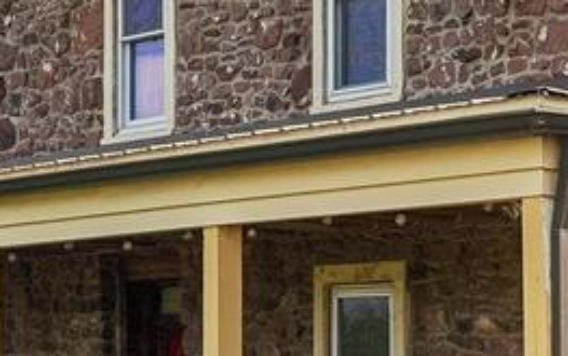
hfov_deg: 16.1
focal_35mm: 121
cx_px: 793
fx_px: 1874
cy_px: 242
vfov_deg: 10.9
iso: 500
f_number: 8
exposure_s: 1/1250
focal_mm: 21.7
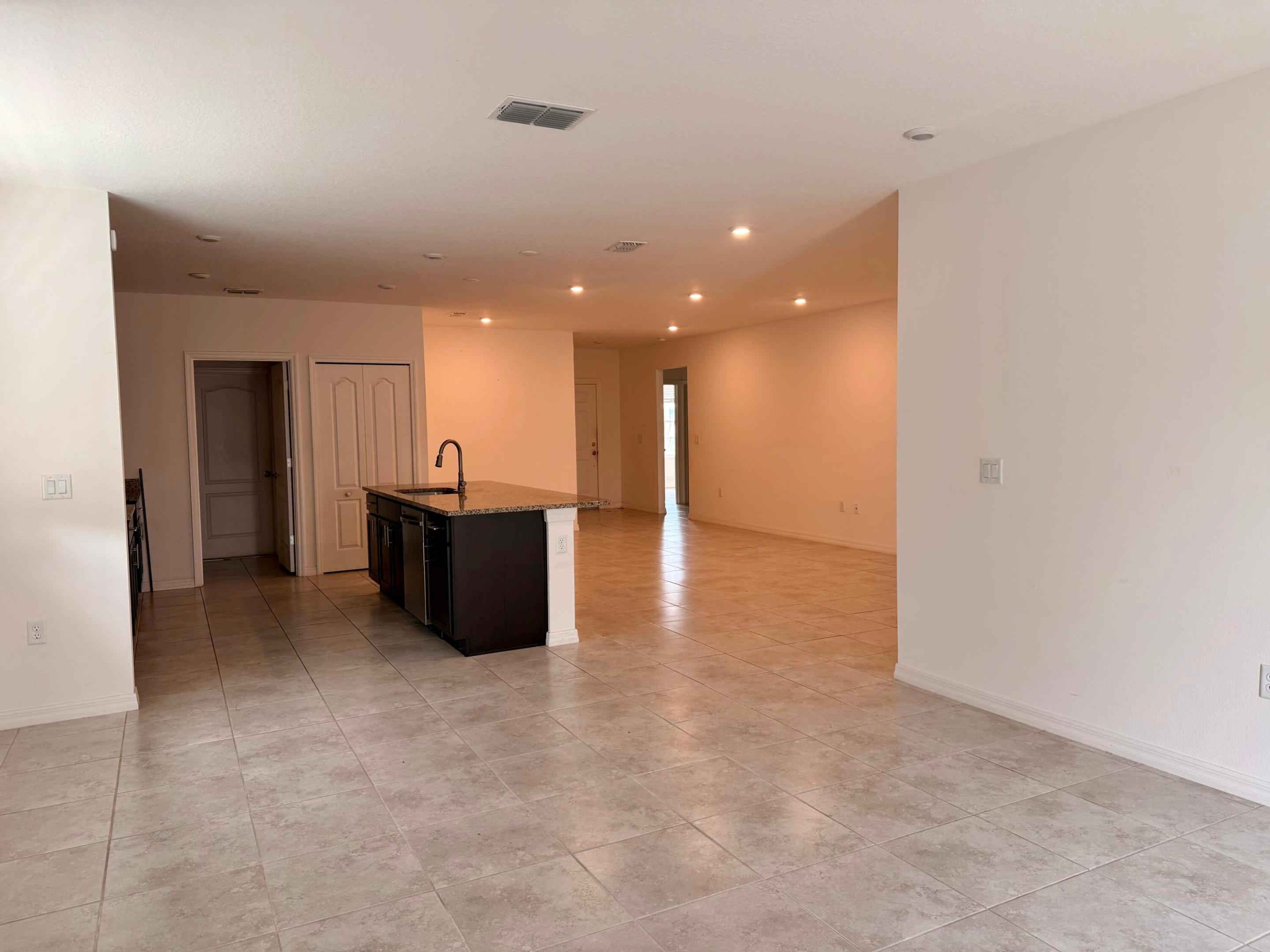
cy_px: 476
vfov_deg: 56.8
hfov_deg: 71.6
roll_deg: +0.5
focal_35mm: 24
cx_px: 635
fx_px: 881
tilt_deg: -3.6
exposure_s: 1/120
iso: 125
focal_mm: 6.76
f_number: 1.78
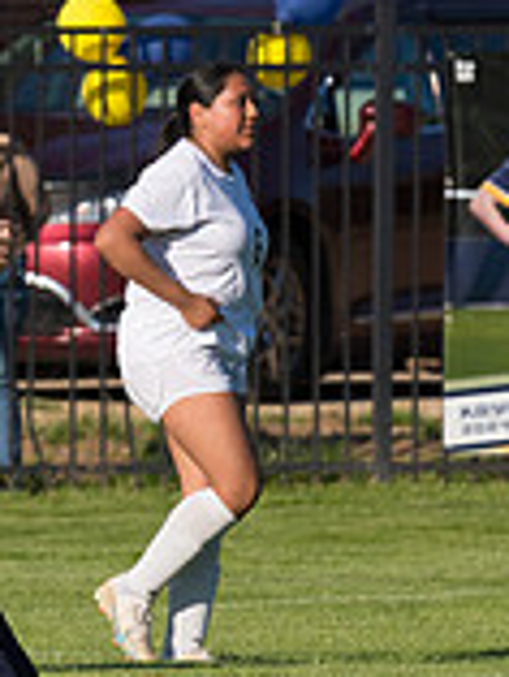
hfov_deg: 1.4
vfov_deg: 1.9
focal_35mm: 1063
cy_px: 272
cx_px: -272
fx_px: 20812
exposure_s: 1/1600
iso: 250
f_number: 5.6
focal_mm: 200
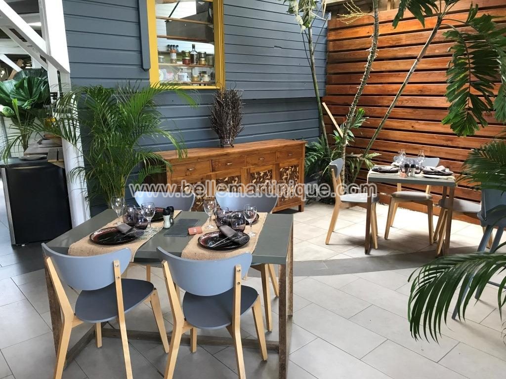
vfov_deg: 49.7
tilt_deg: -13.4
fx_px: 409
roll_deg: +0.7
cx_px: 253
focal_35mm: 28
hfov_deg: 63.4
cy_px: 190
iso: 32
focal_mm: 3.99
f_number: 1.8
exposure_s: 1/33
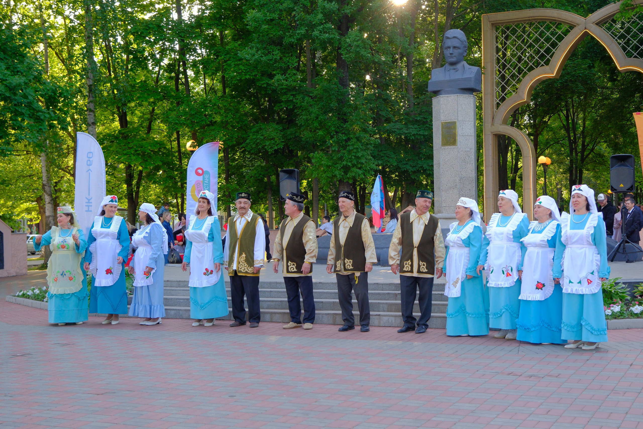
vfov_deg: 27.5
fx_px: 875
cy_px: 214
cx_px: 322
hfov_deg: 40.3
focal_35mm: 49
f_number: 4
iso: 800
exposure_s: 1/320
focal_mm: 32.5
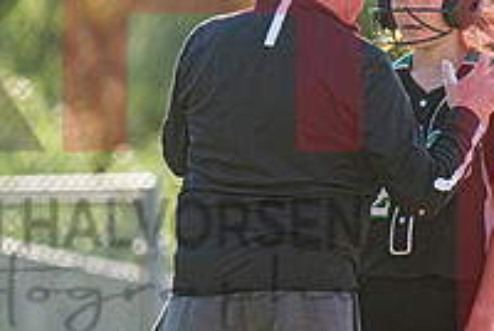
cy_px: 183
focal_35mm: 854
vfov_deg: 1.6
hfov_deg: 2.4
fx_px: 11736
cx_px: 403
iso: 400
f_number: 2.8
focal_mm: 200
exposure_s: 1/2500
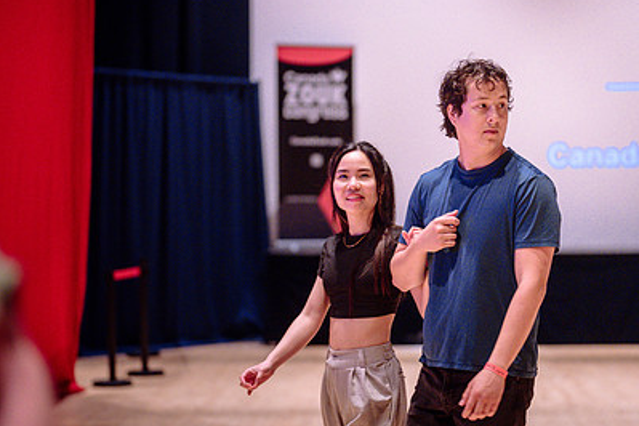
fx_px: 1562
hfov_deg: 23.1
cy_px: 224
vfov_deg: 15.5
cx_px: 365
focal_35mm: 88
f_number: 1.2
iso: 1600
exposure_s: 1/250
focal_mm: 50
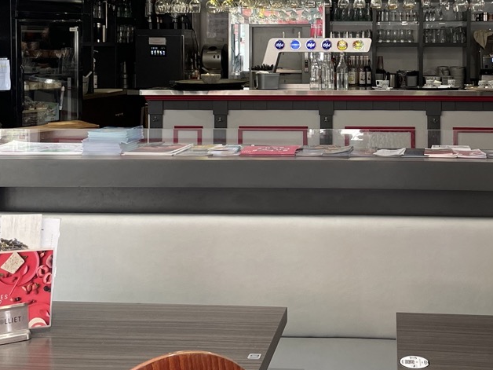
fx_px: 755
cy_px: 61
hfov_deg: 35.9
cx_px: 321
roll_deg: -0.2
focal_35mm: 53
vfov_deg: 26.9
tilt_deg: -0.9
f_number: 1.6
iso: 125
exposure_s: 1/116
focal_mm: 4.2
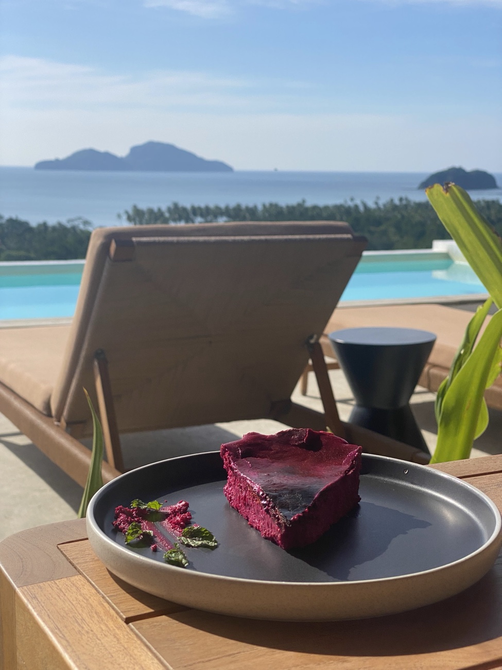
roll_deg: -1.7
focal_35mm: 52
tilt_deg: -9.3
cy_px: 335
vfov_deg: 36.8
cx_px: 251
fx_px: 1005
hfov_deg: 28.0
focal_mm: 6
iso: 20
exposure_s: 1/2660
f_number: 2
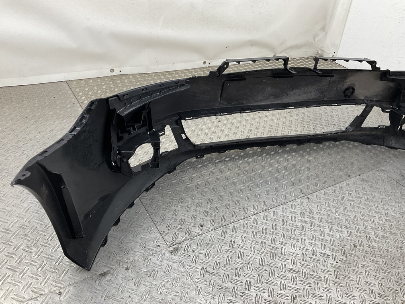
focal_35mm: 29
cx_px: 202
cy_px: 152
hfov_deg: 61.7
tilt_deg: -33.8
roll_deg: -11.6
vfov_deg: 48.2
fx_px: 339
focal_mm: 3
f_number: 1.8
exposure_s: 1/120
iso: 50
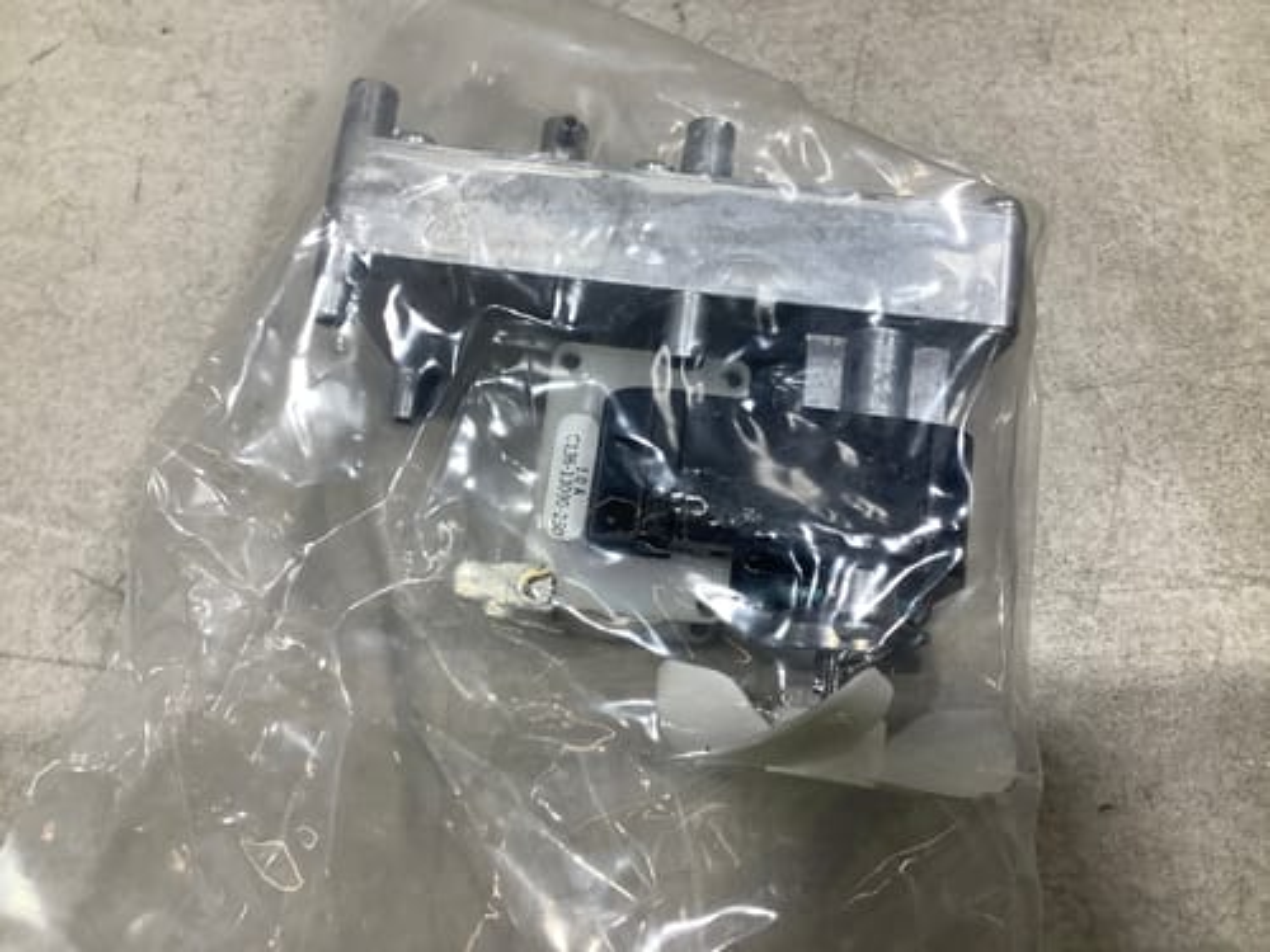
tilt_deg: -73.4
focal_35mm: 31
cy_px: 476
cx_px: 635
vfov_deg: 45.4
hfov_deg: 58.4
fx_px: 1137
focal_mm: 3.3
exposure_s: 1/100
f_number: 2.4
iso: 50
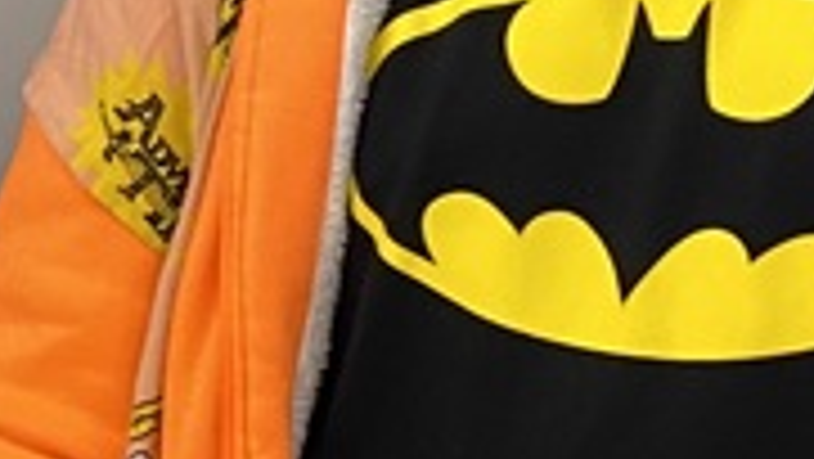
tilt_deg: -14.4
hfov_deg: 12.7
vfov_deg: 7.6
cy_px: 324
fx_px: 3455
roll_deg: -2.4
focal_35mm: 160
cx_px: -445
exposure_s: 1/60
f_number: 1.8
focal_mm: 4.25
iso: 100
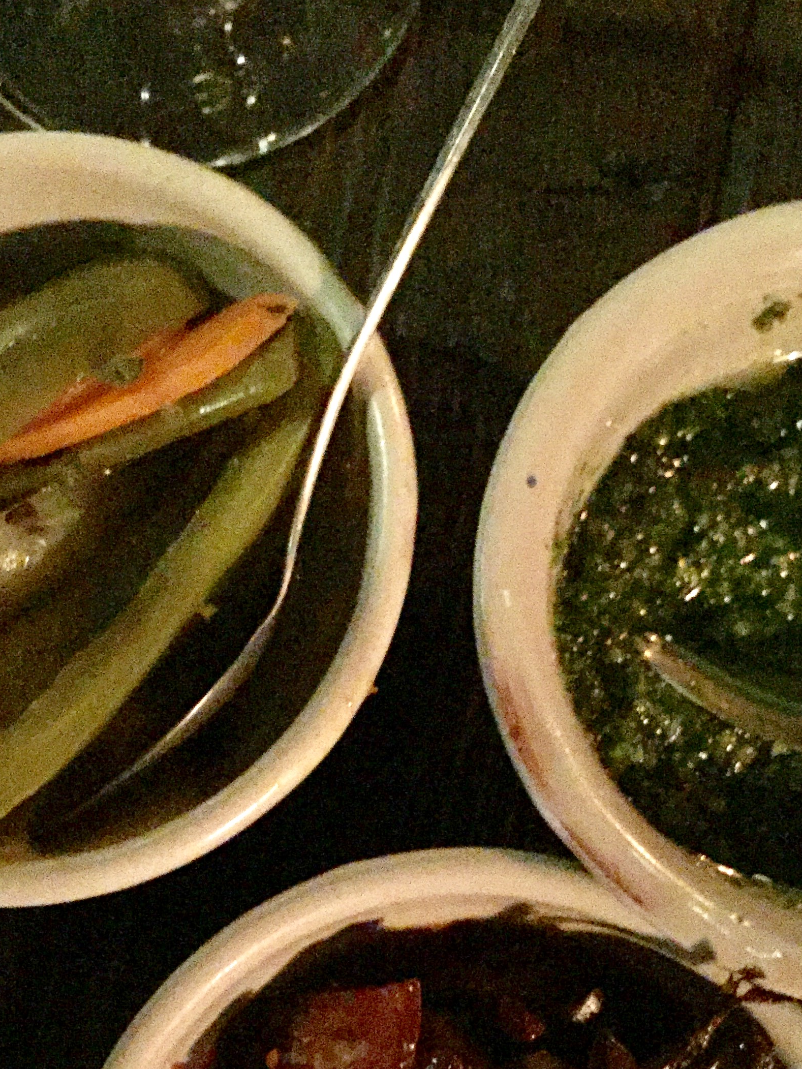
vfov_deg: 41.4
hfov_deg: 32.2
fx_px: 1390
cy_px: 729
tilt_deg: -81.5
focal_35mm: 45
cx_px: 397
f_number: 2.2
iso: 2000
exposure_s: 1/15
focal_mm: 4.15
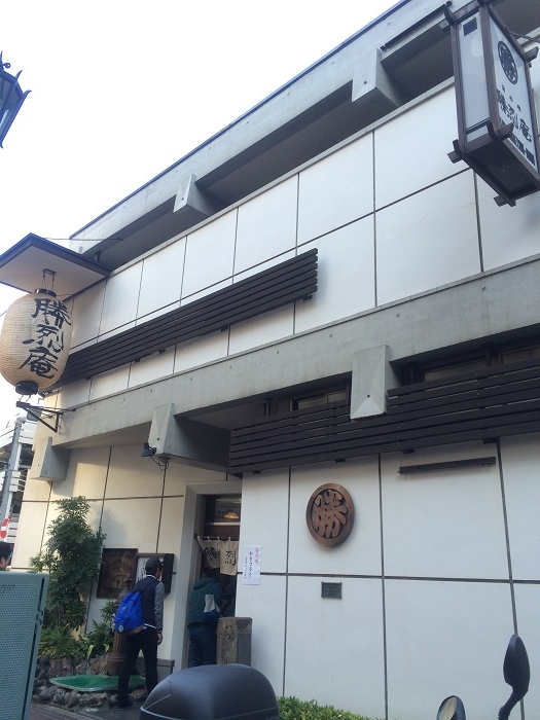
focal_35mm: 30
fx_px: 624
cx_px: 270
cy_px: 360
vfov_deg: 60.0
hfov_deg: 46.8
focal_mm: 4.12
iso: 32
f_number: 2.2
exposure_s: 1/127
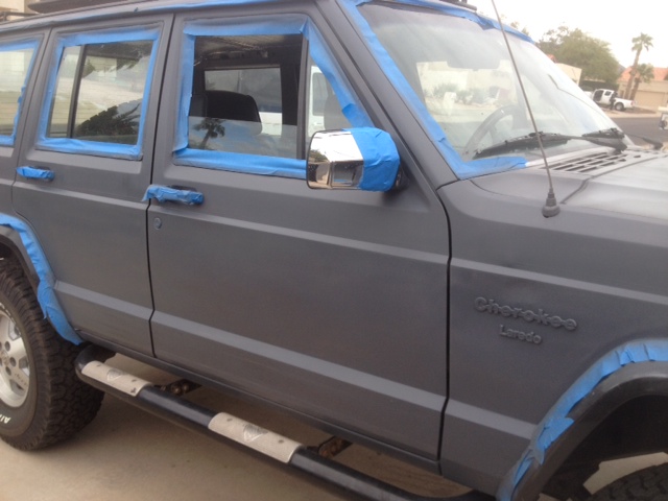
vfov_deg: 40.7
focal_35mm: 35
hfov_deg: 52.6
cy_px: 250
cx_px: 334
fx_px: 675
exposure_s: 1/286
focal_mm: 4.28
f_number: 2.4
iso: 50
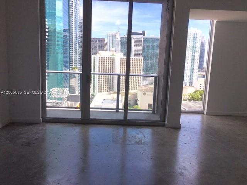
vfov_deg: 48.2
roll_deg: -1.5
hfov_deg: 61.7
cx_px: 124
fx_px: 207
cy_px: 92
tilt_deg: -6.6
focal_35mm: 29
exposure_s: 1/481
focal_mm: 4.15
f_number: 2.2
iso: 25
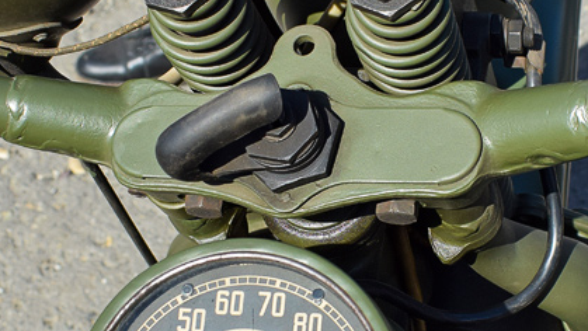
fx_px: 1263
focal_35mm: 81
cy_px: 251
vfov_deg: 14.9
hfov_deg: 26.2
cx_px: 331
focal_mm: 18
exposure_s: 1/800
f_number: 5.6
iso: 200
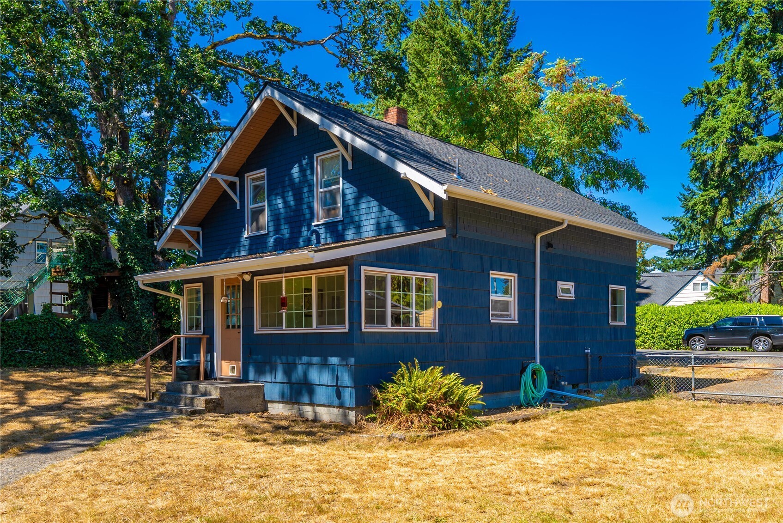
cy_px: 262
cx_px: 392
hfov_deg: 73.7
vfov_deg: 53.2
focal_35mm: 24
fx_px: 522
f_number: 7.1
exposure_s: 1/80
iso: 80
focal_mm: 24
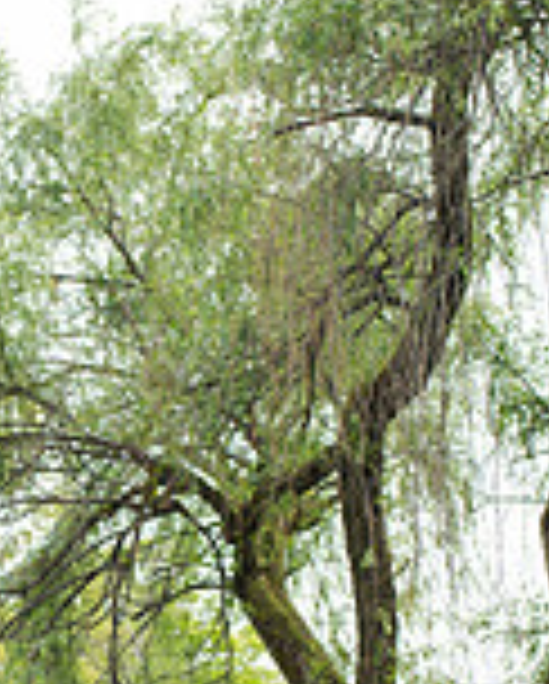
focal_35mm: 97
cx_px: 34
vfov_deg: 19.4
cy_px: 603
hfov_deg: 15.7
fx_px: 1966
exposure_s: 1/500
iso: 100
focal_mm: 35
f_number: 3.5
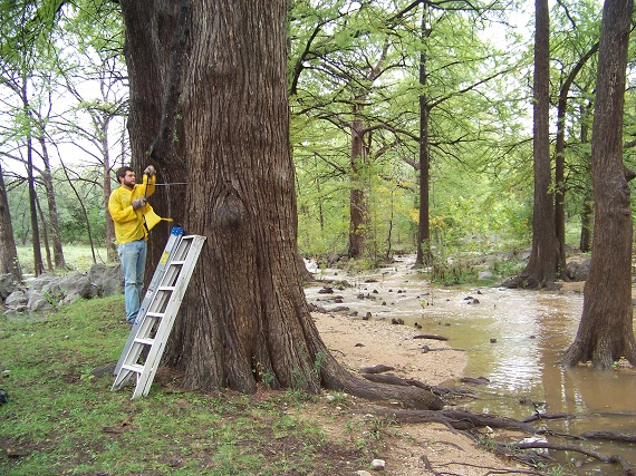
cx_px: 318
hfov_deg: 51.4
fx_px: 661
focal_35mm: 36
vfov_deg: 39.6
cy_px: 238
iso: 72
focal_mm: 5.85
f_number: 2.8
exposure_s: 1/40
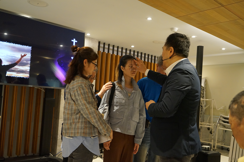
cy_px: 81
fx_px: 224
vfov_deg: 40.0
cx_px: 122
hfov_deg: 57.2
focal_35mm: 33
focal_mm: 33
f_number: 4
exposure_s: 1/160
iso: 4000
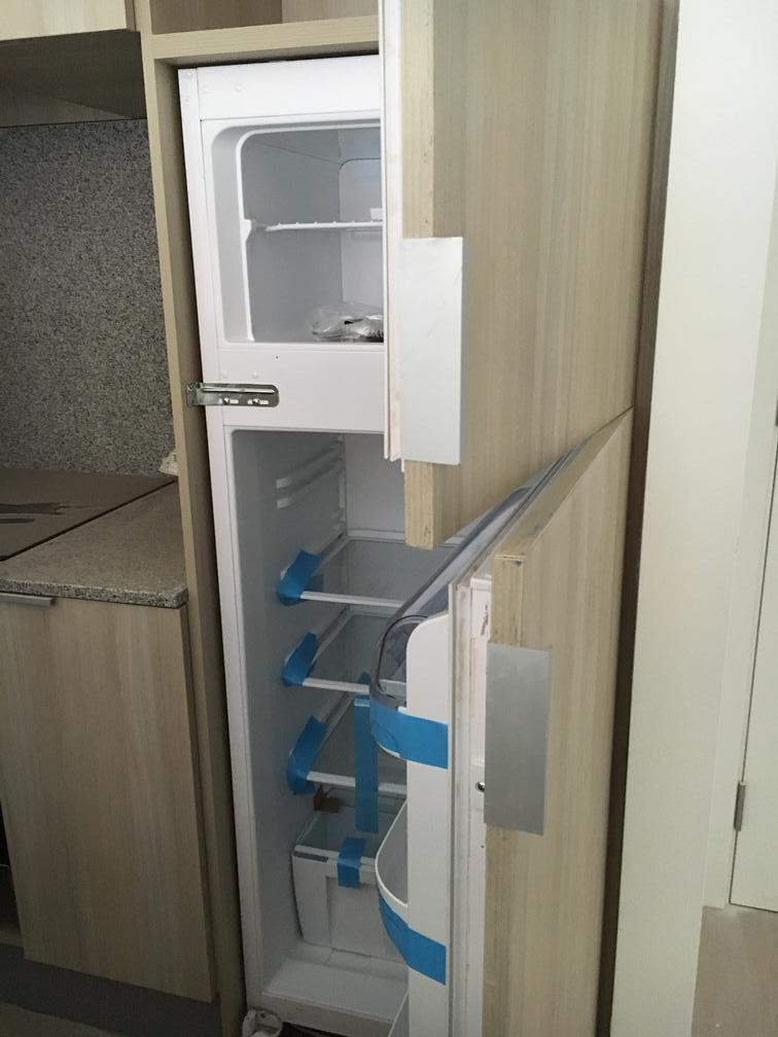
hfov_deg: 48.2
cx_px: 389
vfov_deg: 61.7
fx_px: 869
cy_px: 518
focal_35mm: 29
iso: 200
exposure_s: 1/25
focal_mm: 4.15
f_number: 2.2
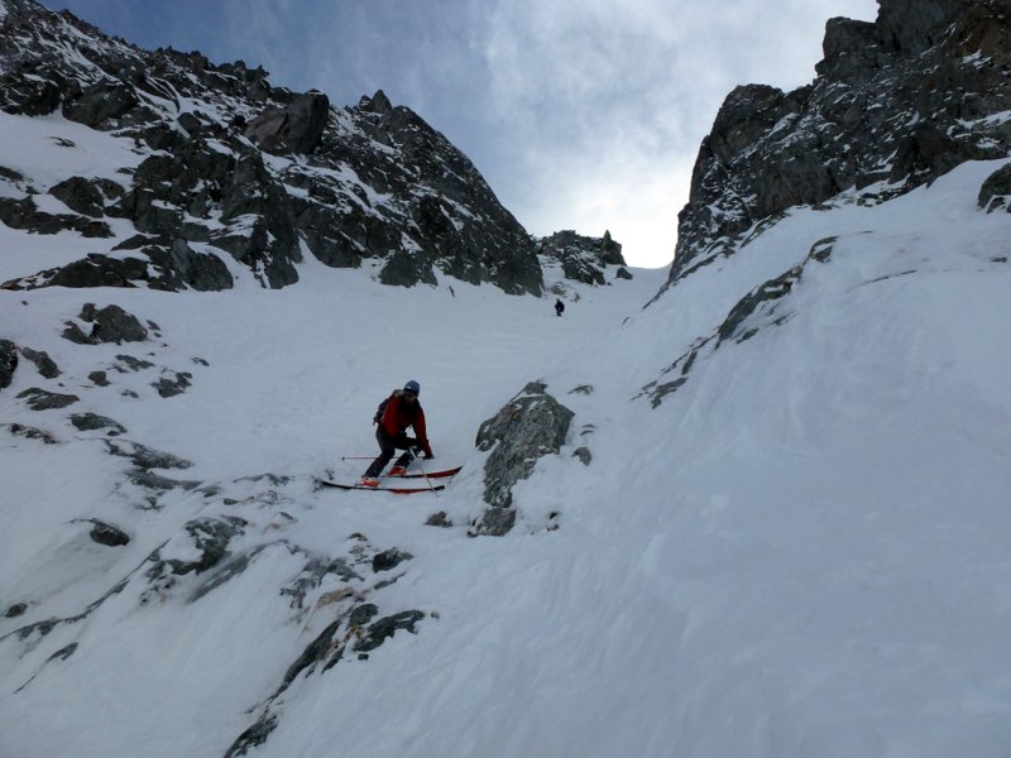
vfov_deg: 56.8
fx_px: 701
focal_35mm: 24
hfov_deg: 71.6
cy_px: 379
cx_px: 506
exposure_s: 1/2000
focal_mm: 4.3
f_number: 4.5
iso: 100
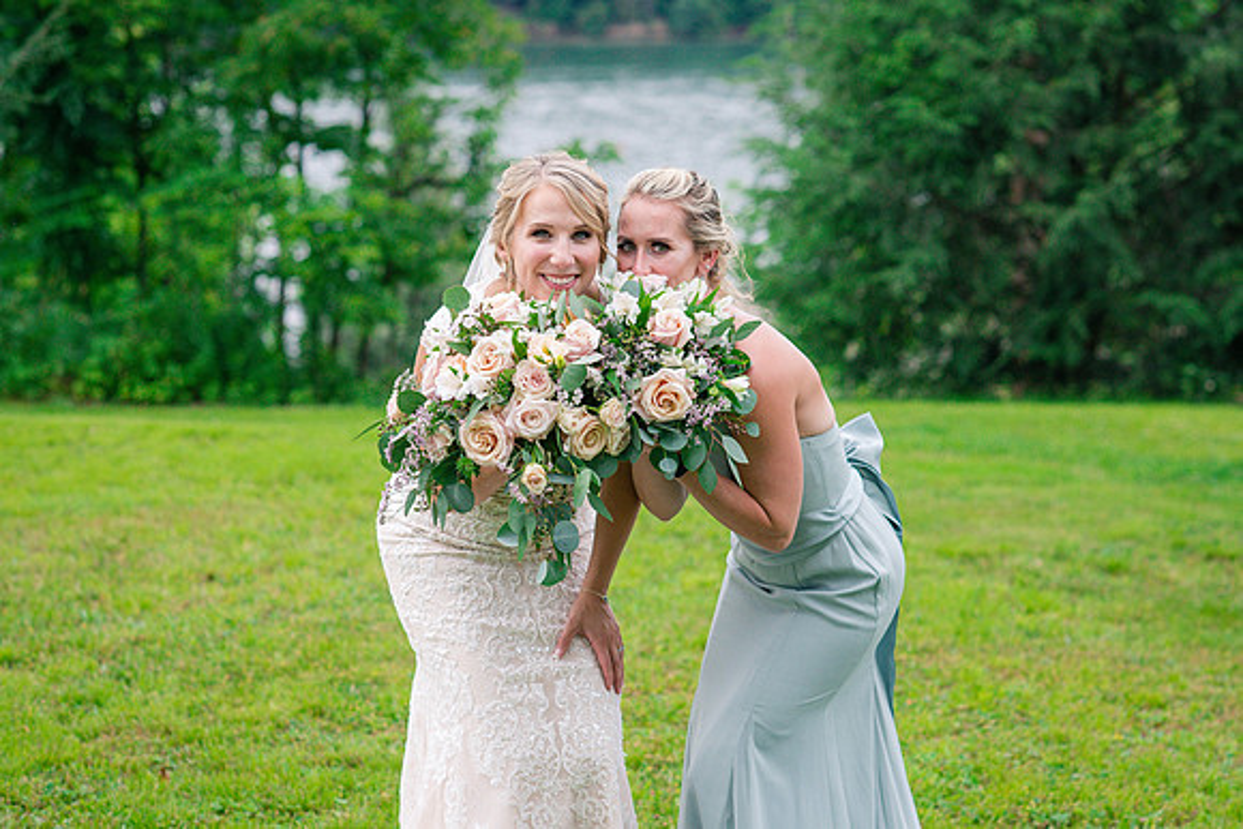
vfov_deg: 13.8
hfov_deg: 20.6
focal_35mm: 99
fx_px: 3425
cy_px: 345
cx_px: 670
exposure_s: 1/2000
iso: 500
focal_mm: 85
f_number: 3.5
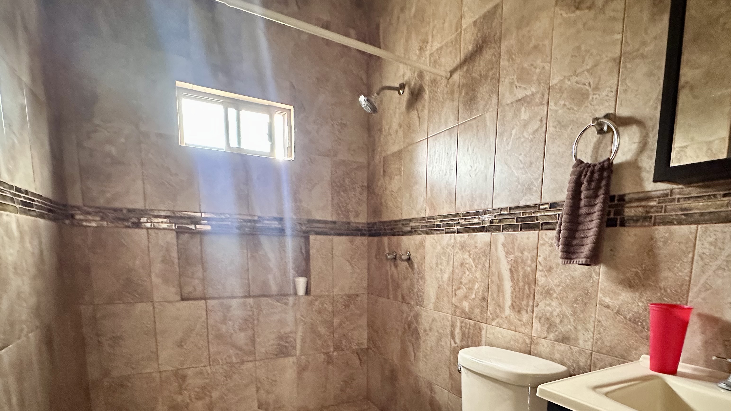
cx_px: 410
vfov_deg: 53.3
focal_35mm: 20
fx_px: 388
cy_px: 310
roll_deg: -0.7
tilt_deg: -7.6
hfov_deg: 86.2
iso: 800
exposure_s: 1/60
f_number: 2.2
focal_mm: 2.22
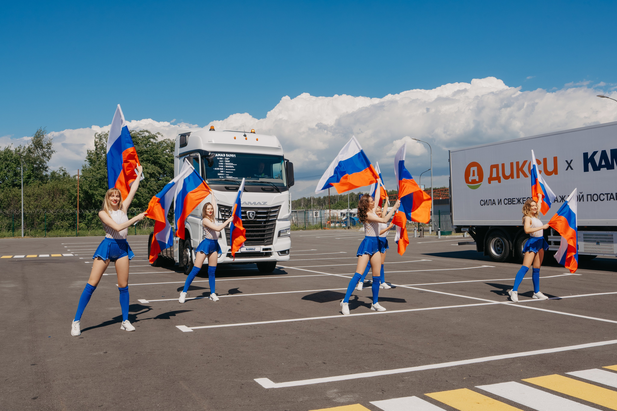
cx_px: 308
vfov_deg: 40.0
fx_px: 566
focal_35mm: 33
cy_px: 206
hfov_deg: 57.2
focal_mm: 33
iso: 160
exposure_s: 1/125
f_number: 16
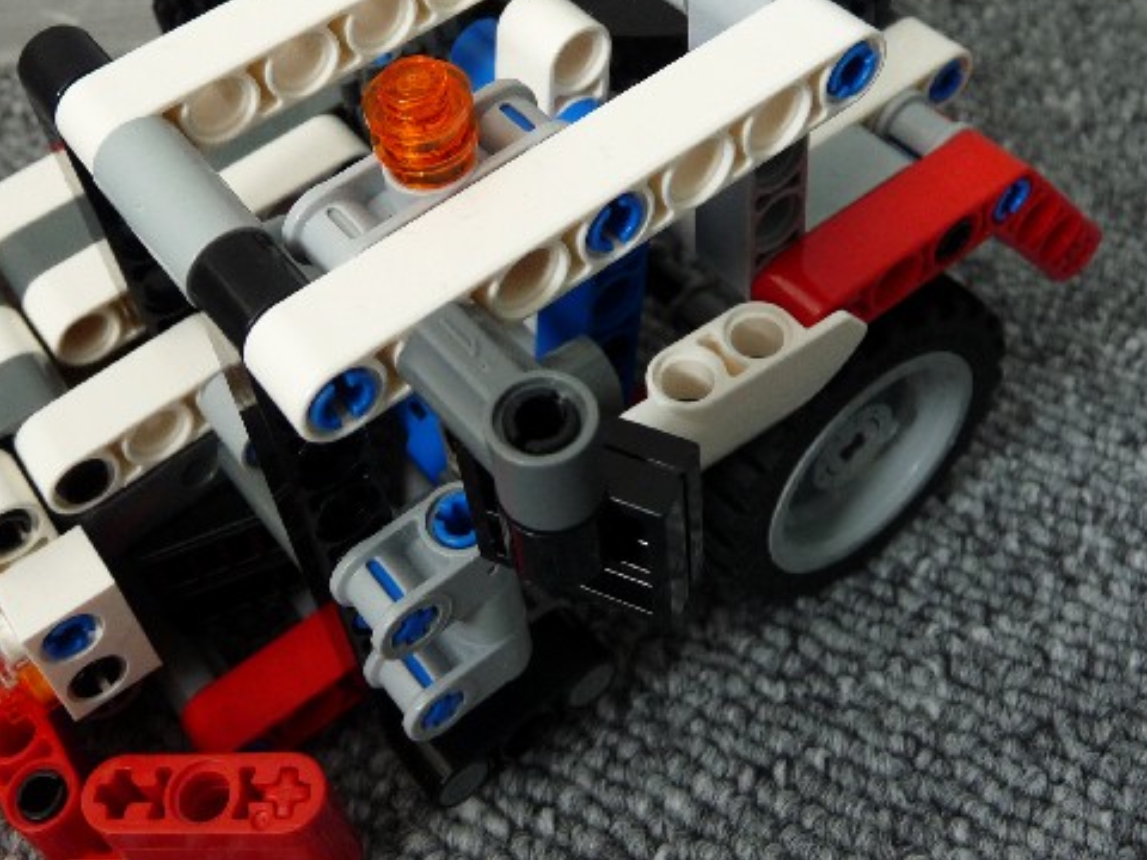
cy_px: 203
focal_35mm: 45
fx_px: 1491
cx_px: 485
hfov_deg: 42.0
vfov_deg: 31.5
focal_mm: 4.8
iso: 100
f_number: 3.2
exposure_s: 1/4
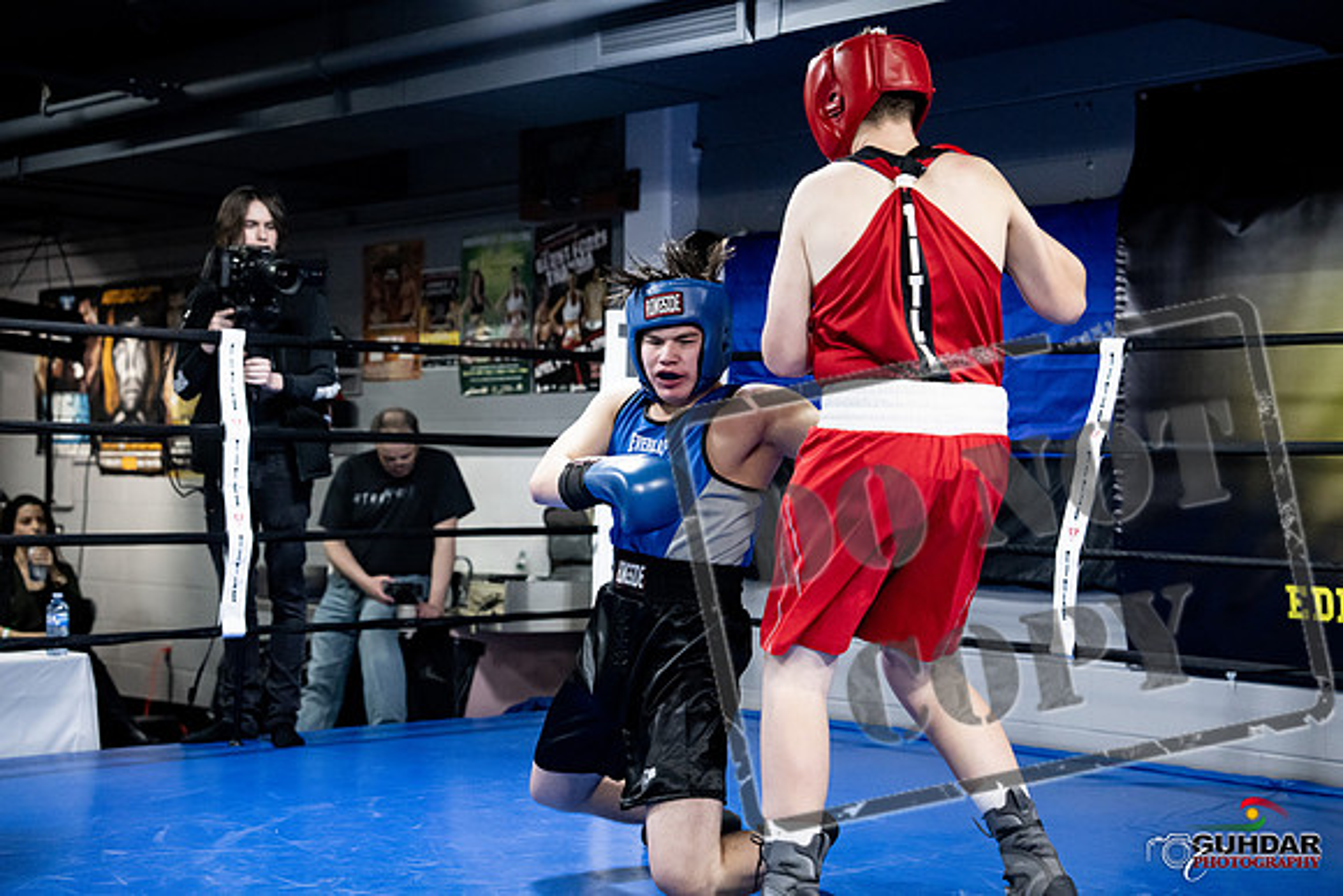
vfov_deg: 23.0
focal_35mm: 59
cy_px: 448
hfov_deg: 33.9
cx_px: 672
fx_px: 2201
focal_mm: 59
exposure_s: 1/1000
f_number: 2.8
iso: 8000
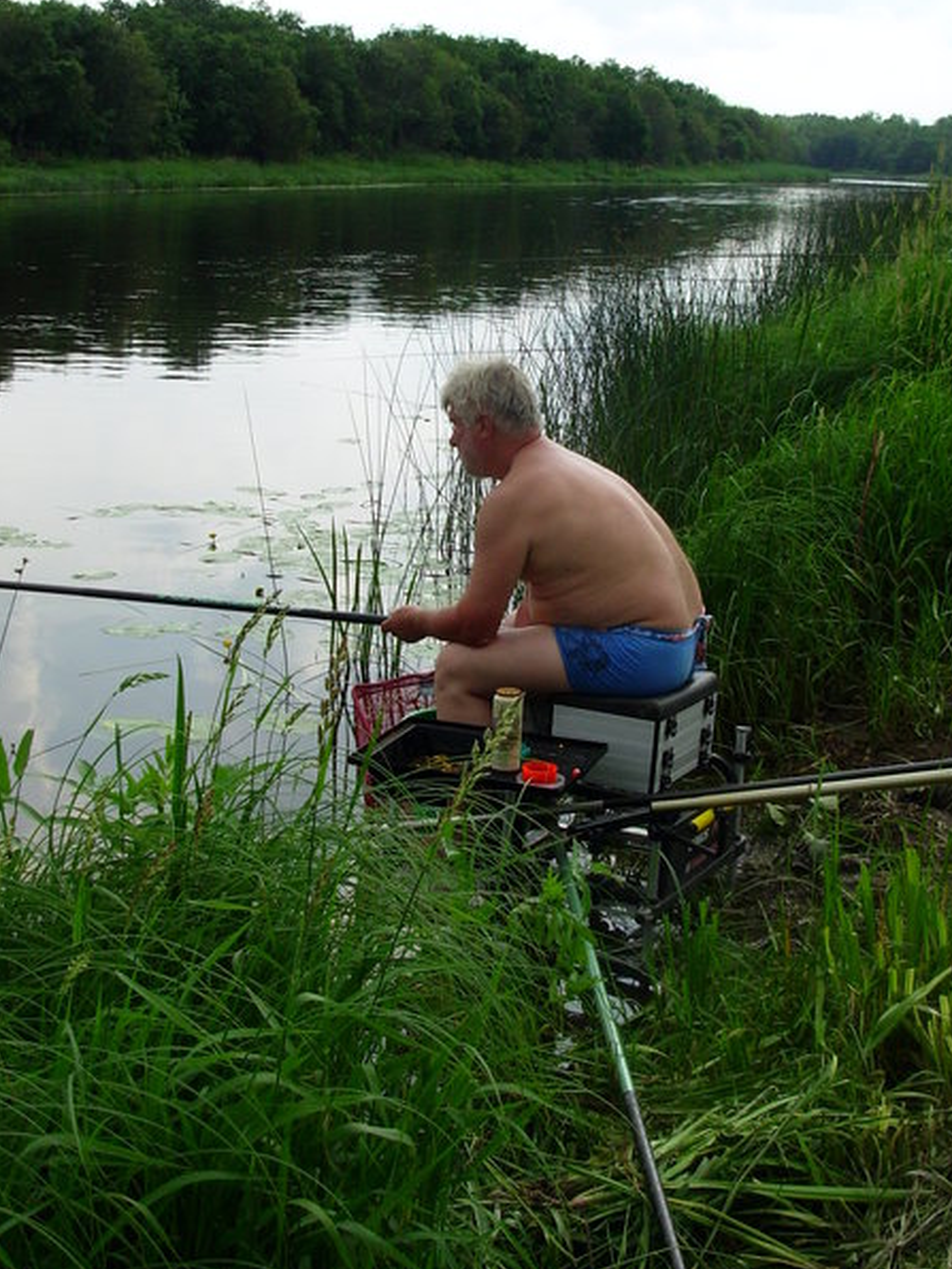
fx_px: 1870
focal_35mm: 51
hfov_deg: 28.5
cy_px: 551
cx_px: 530
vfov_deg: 37.4
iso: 50
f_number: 2.9
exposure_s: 1/861
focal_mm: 6.3
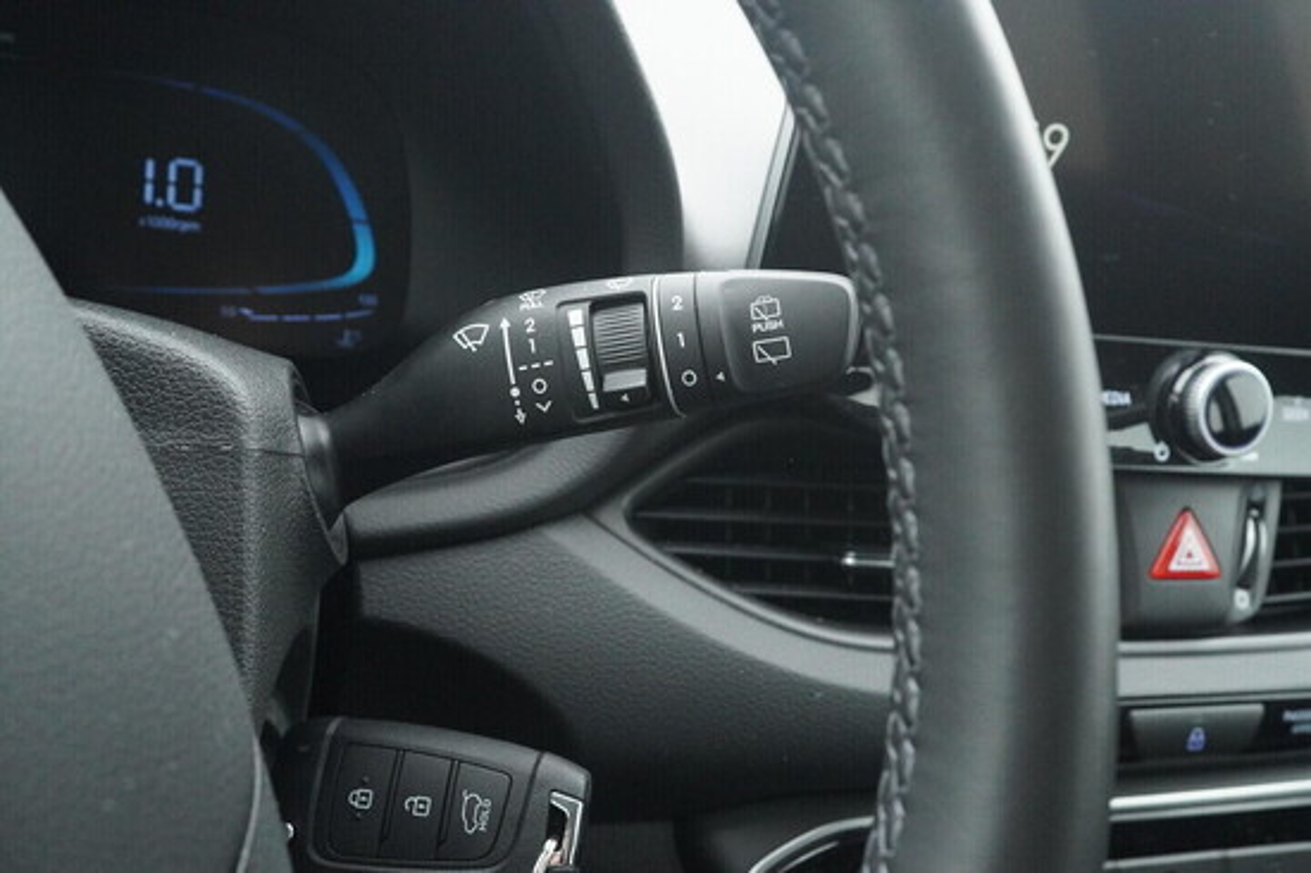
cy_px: 436
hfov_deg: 53.2
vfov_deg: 36.8
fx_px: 1310
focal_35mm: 36
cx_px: 656
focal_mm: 24
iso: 6400
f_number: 6.3
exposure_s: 1/160
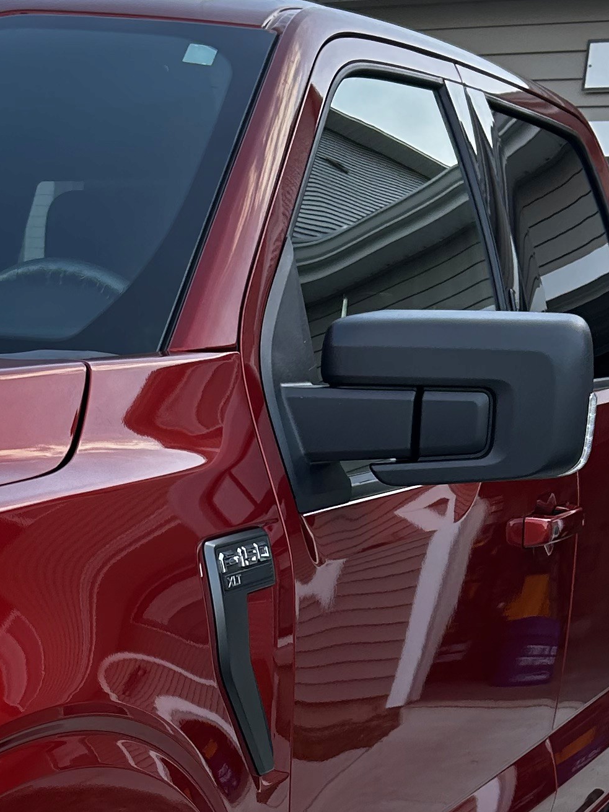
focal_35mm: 80
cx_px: 70
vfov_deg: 23.5
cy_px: 782
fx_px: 1876
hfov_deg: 18.2
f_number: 1.5
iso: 50
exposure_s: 1/439
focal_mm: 5.7
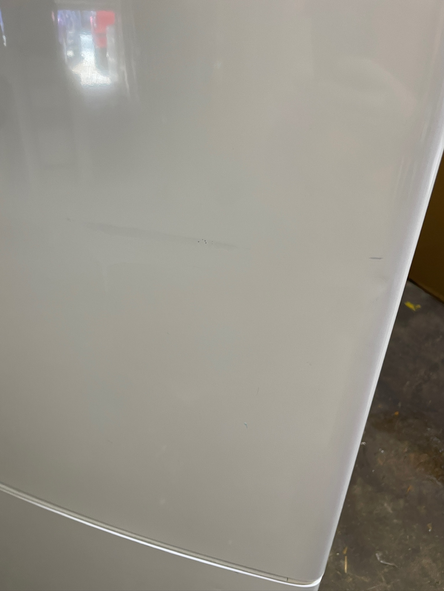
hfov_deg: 53.1
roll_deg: -3.8
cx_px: 222
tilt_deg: -30.8
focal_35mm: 26
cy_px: 296
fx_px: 445
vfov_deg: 67.3
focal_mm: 4.2
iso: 100
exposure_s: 1/50
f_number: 1.6
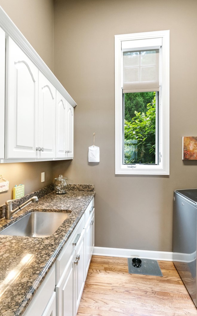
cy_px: 153
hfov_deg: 62.2
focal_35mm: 19
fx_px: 163
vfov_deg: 88.0
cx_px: 98
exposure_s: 1/25
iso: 6400
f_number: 6.3
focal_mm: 18
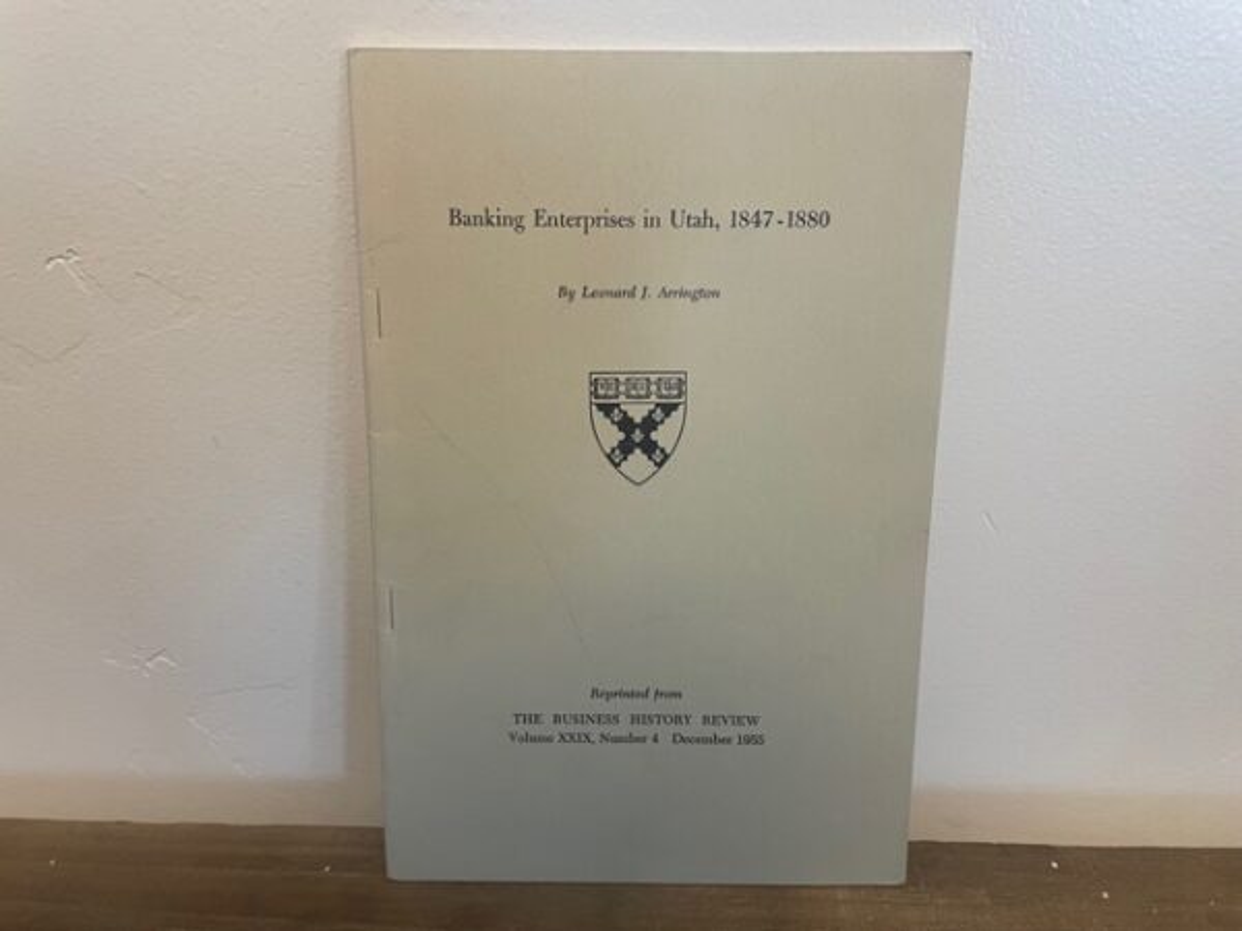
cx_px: 621
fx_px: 933
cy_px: 466
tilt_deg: -23.8
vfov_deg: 53.1
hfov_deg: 67.3
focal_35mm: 26
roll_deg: -0.1
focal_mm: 4.2
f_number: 1.6
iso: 125
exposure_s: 1/60
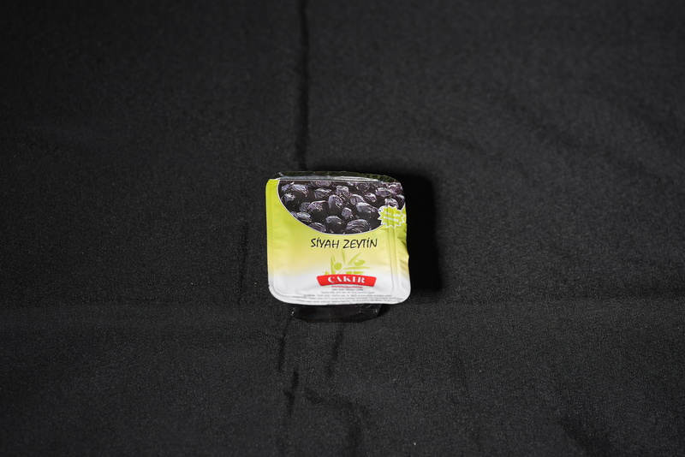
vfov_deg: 13.1
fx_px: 1999
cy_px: 228
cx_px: 342
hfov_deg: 19.4
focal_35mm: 105
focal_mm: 105
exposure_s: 1/125
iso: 80
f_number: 4.5
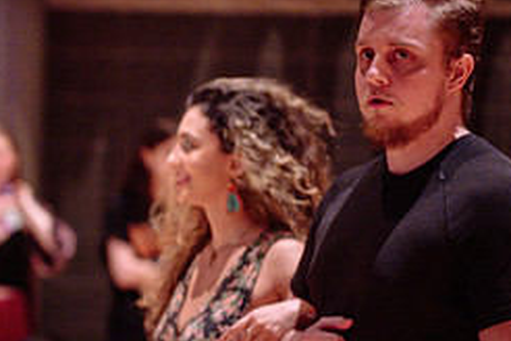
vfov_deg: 9.3
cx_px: -157
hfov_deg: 13.4
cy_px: 245
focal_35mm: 148
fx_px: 2101
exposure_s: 1/200
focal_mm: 50
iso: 1600
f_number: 1.2
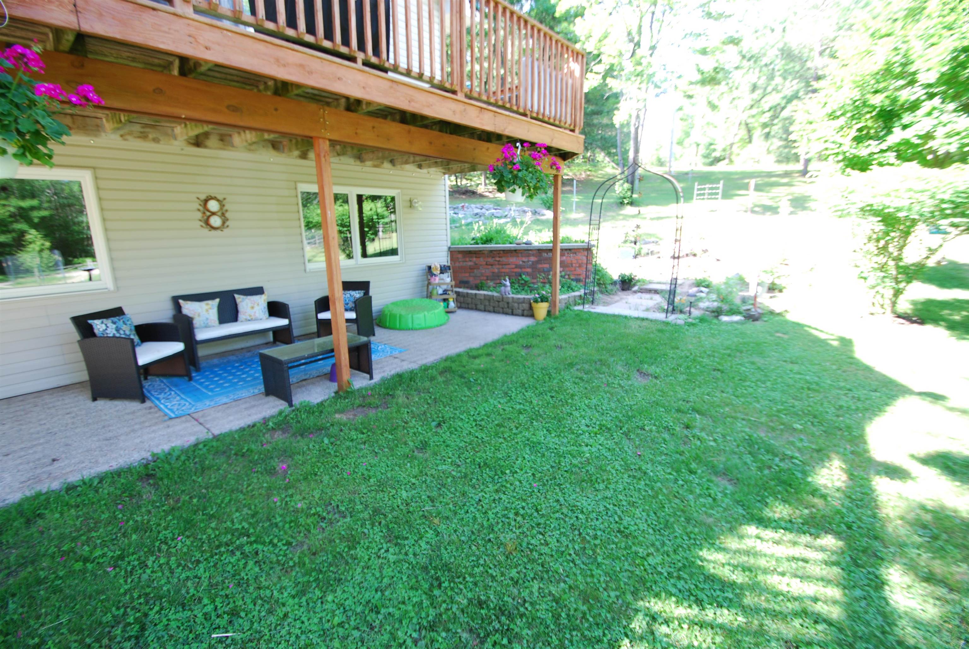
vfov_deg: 77.5
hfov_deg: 100.3
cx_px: 484
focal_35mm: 15
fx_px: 404
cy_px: 324
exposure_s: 1/50
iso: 200
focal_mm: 10
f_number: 3.5
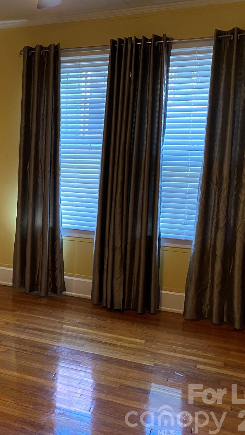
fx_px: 450
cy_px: 216
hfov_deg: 28.6
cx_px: 1
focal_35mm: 39
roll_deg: -0.5
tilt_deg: -10.7
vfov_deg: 51.6
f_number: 1.8
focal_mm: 4.25
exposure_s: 1/60
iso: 400
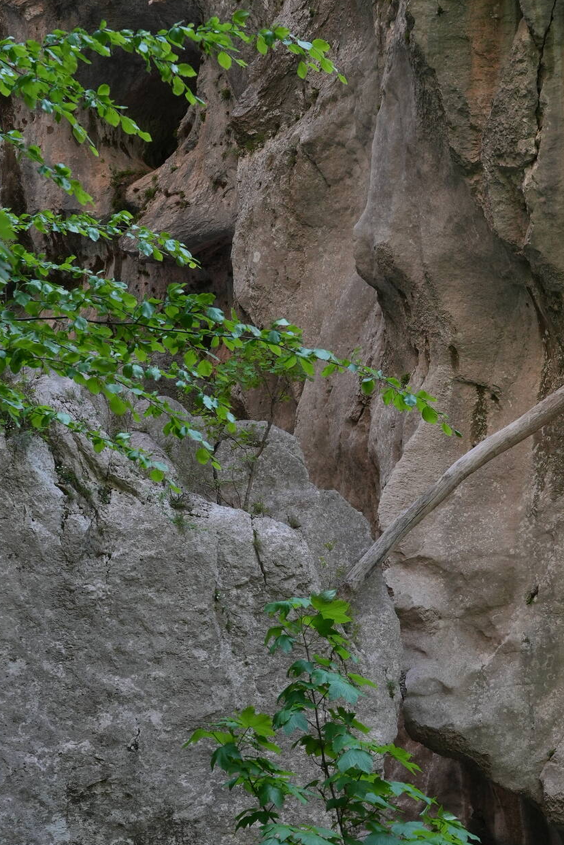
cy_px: 458
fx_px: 1669
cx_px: 475
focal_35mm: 71
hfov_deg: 18.9
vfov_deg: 28.4
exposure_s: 1/60
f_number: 10
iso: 400
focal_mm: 34.5
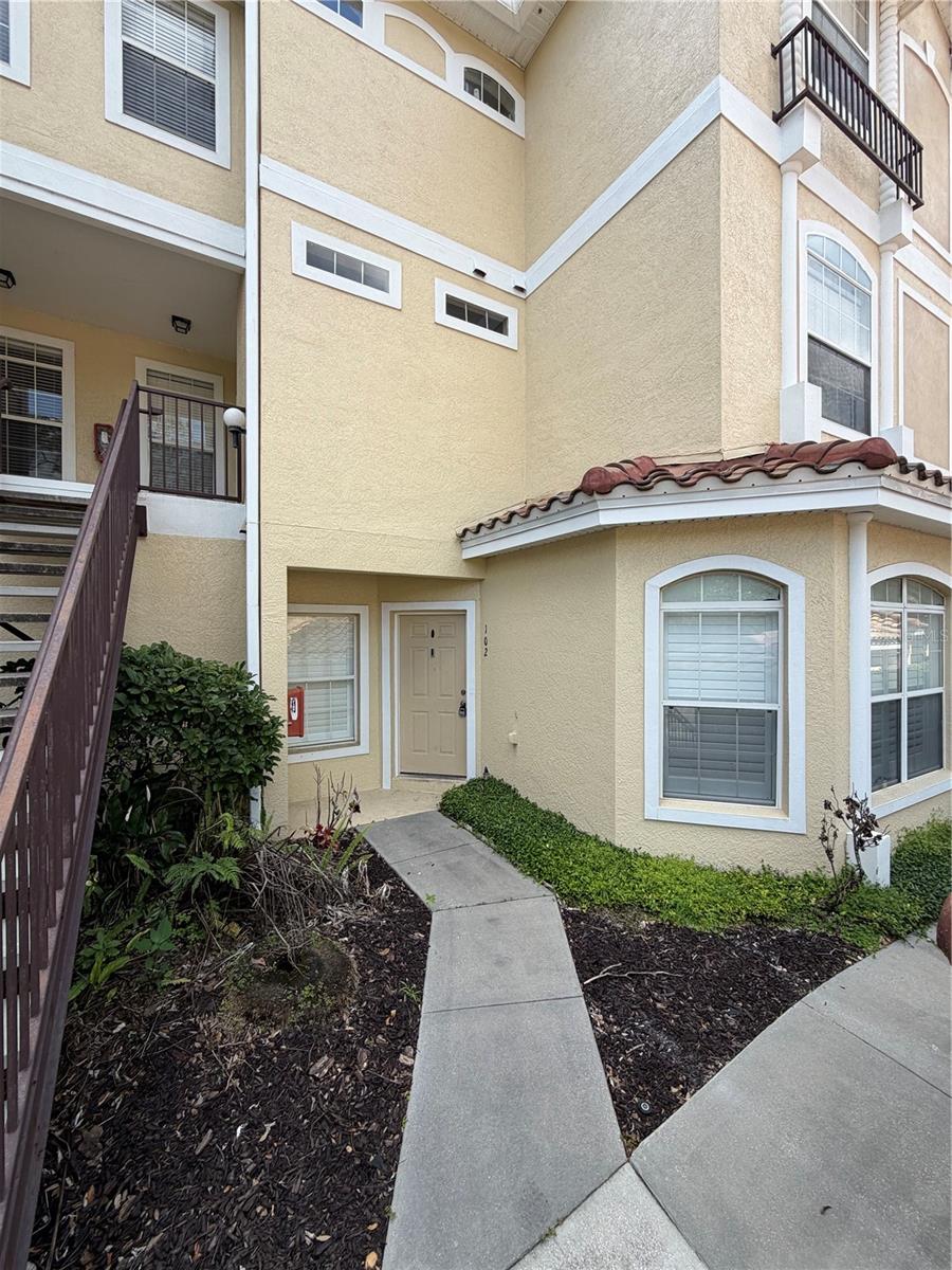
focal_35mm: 14
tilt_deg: +0.6
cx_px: 476
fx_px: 513
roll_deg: +0.0
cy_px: 635
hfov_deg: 85.7
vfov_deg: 102.1
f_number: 2.2
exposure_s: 1/569
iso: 40
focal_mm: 2.22
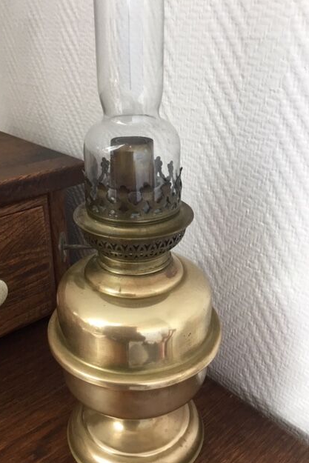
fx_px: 425
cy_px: 233
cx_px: 144
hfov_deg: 40.0
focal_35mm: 33
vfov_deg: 57.2
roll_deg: +0.8
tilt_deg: -26.5
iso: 100
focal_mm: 3.3
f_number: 2.4
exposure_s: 1/33
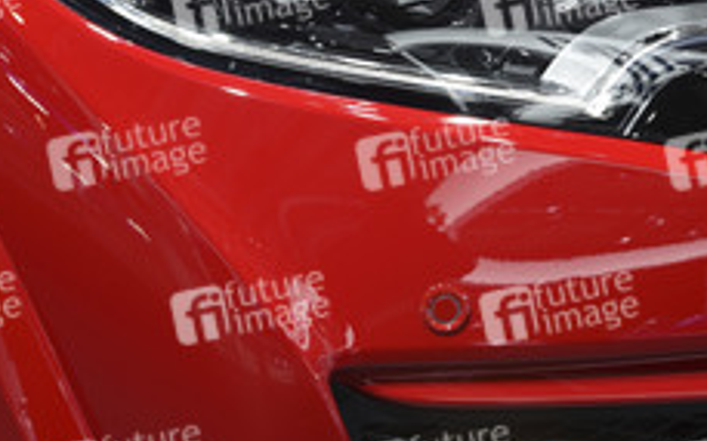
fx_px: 3159
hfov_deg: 12.8
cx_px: 474
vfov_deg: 8.0
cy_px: 231
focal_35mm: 164
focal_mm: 82
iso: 500
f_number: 6.3
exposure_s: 1/100
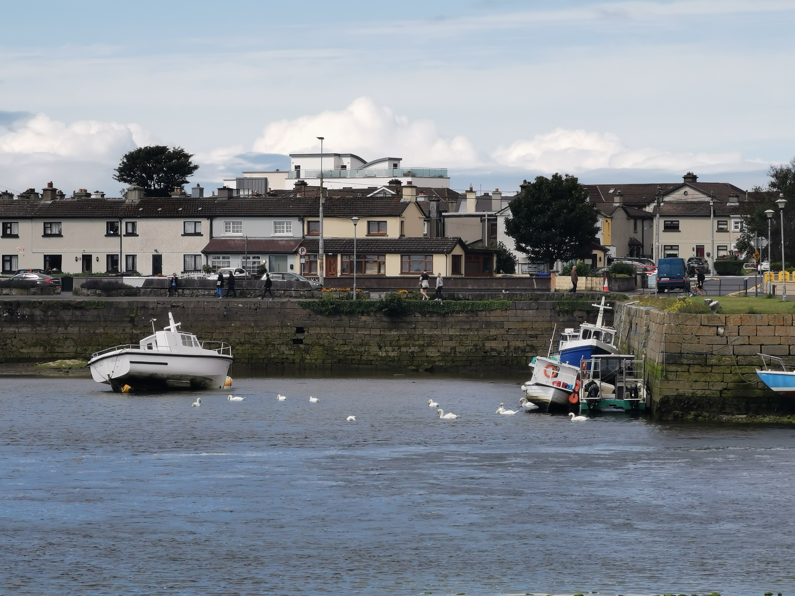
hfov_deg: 13.7
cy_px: 298
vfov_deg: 10.3
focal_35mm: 144
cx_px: 398
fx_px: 3307
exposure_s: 1/681
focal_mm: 14.46
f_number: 3.4
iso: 50
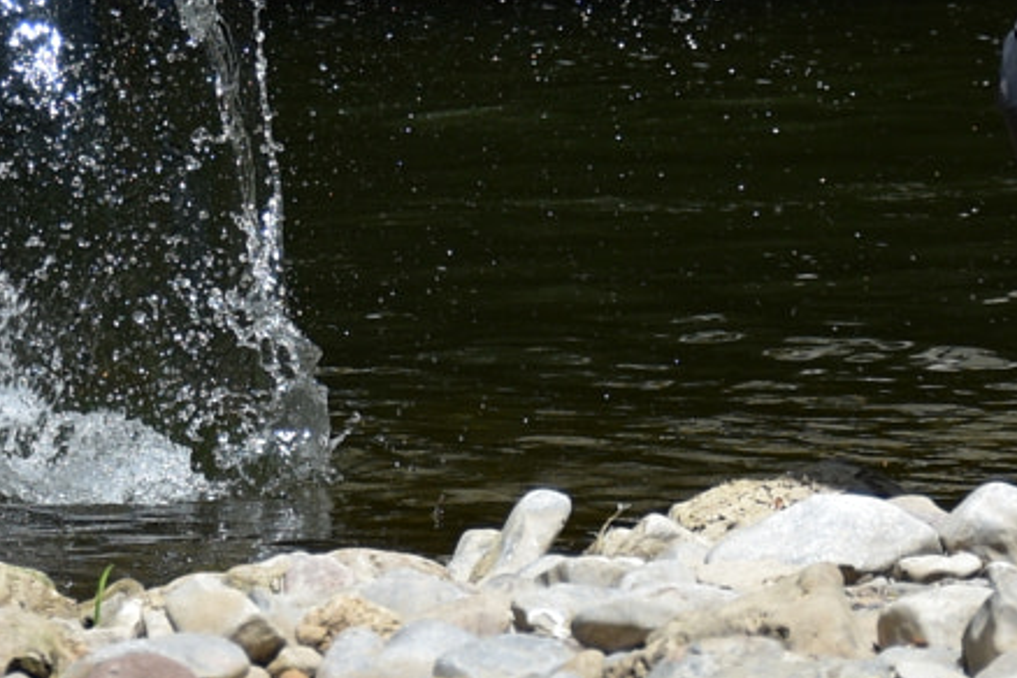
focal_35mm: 435
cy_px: -247
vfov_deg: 3.2
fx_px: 12288
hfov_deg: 4.7
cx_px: 316
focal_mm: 62
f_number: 5.3
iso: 100
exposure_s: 1/800
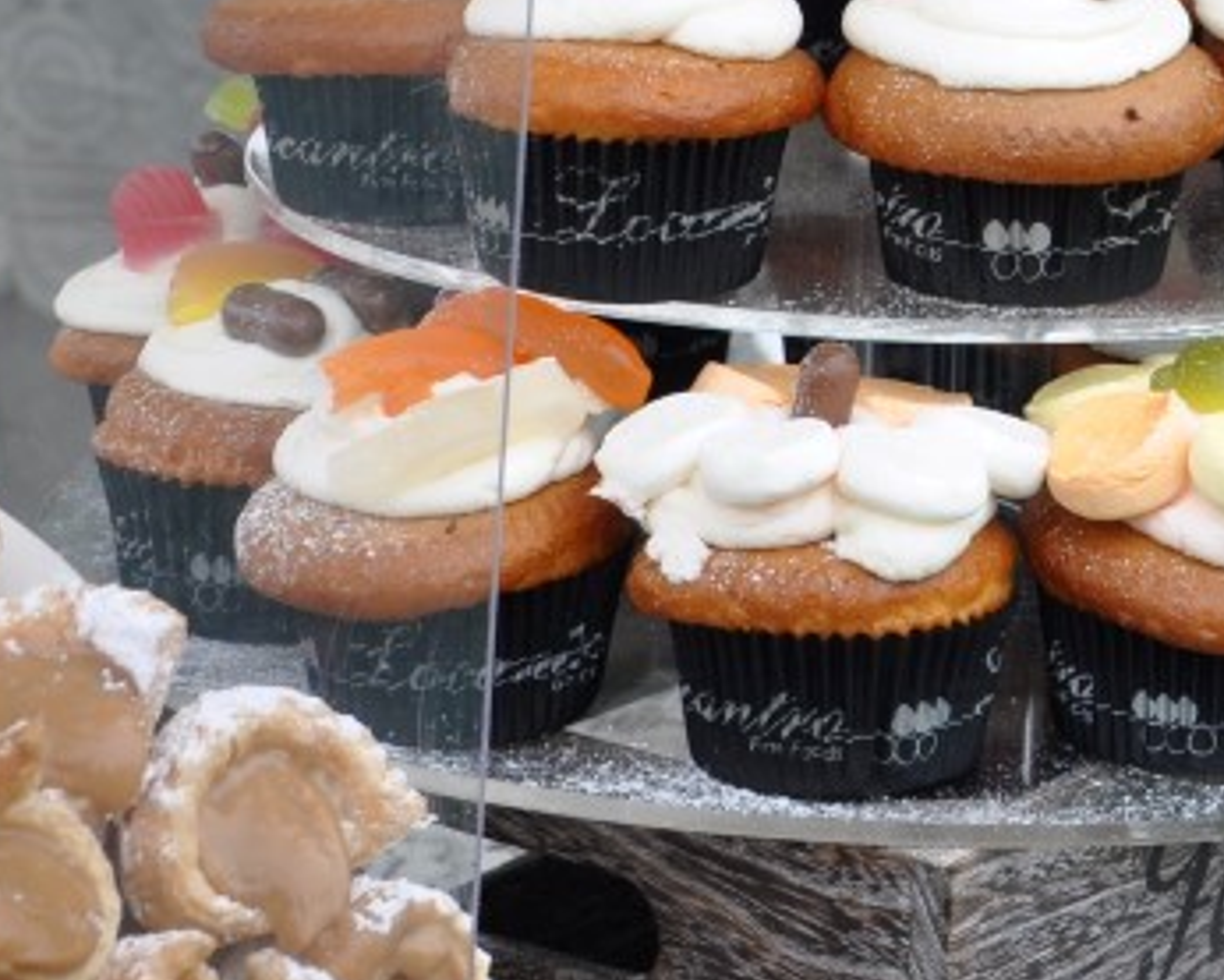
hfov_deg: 13.5
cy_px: -209
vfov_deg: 10.8
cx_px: 1249
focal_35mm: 141
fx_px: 5109
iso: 200
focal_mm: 32
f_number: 9
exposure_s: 1/80
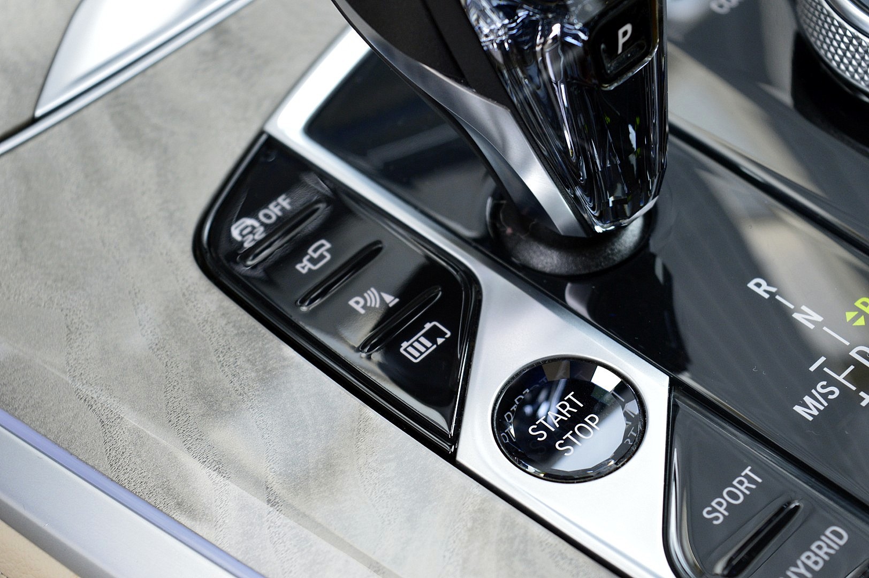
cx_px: 434
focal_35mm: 82
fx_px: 1990
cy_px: 289
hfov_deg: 24.6
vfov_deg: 16.5
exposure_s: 1/60
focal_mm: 55
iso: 800
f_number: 8
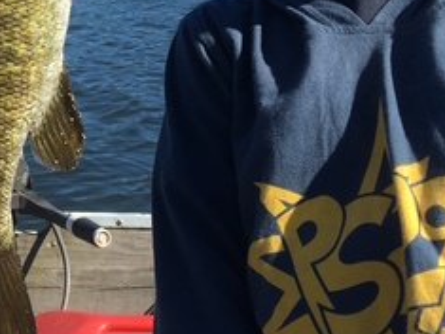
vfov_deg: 18.2
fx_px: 1015
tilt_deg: -4.2
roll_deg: +1.0
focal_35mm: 79
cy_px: 6
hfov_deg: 23.2
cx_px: -49
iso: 25
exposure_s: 1/1148
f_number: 2.2
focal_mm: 4.15
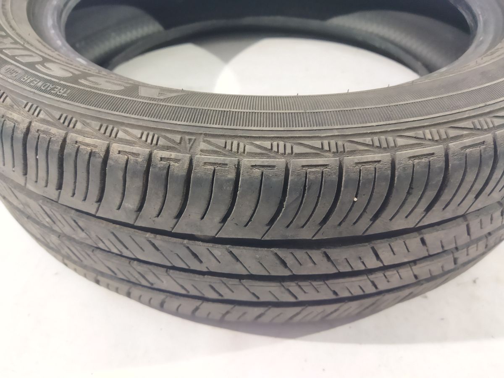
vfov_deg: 51.4
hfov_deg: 65.3
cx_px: 252
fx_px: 393
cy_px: 189
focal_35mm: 27
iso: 234
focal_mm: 4.71
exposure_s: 1/25
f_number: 1.79
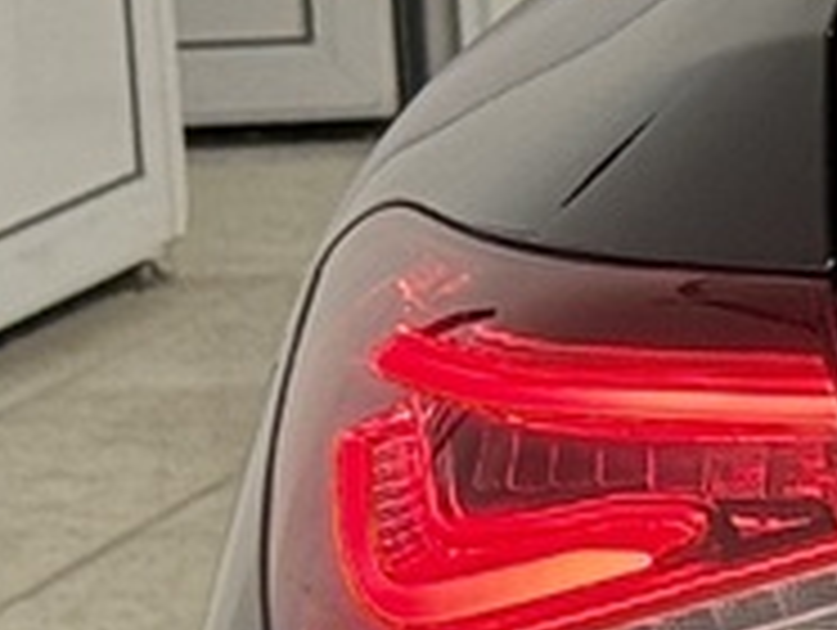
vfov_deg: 4.0
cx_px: 2961
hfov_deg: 4.9
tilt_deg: -9.8
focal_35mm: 371
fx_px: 8982
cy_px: 562
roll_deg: +0.6
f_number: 1.78
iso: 125
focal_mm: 6.76
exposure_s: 1/81
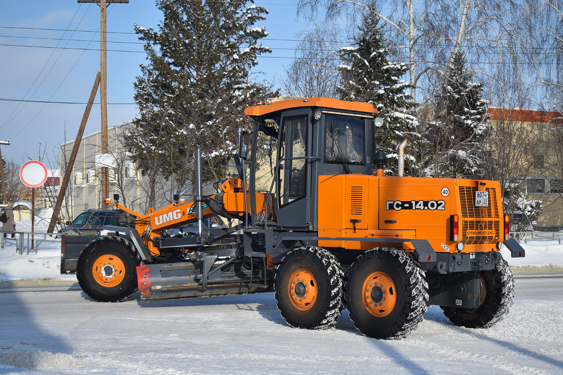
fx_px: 821
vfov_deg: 25.8
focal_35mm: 52
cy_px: 188
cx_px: 282
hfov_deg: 37.9
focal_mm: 35
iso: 100
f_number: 6.3
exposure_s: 1/800
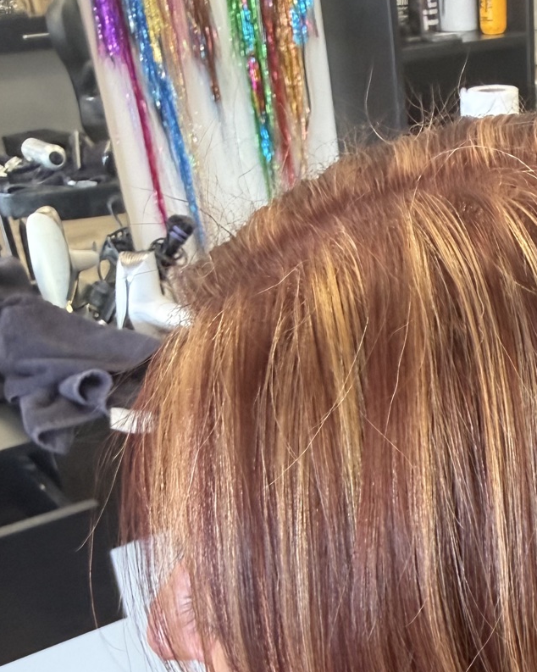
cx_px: 556
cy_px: 669
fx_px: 1033
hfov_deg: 27.2
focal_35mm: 52
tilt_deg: -32.2
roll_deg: +0.0
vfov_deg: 33.1
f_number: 2.2
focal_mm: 2.22
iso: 320
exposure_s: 1/60
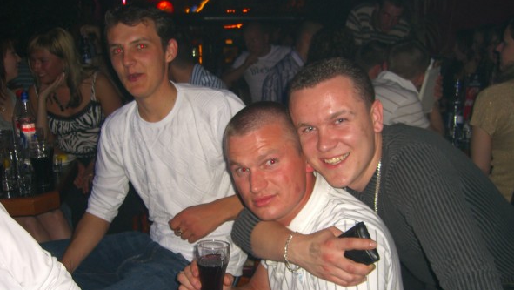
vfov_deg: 28.3
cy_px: 178
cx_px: 254
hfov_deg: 48.3
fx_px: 573
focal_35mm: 42
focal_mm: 7.9
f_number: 2.8
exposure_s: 1/60
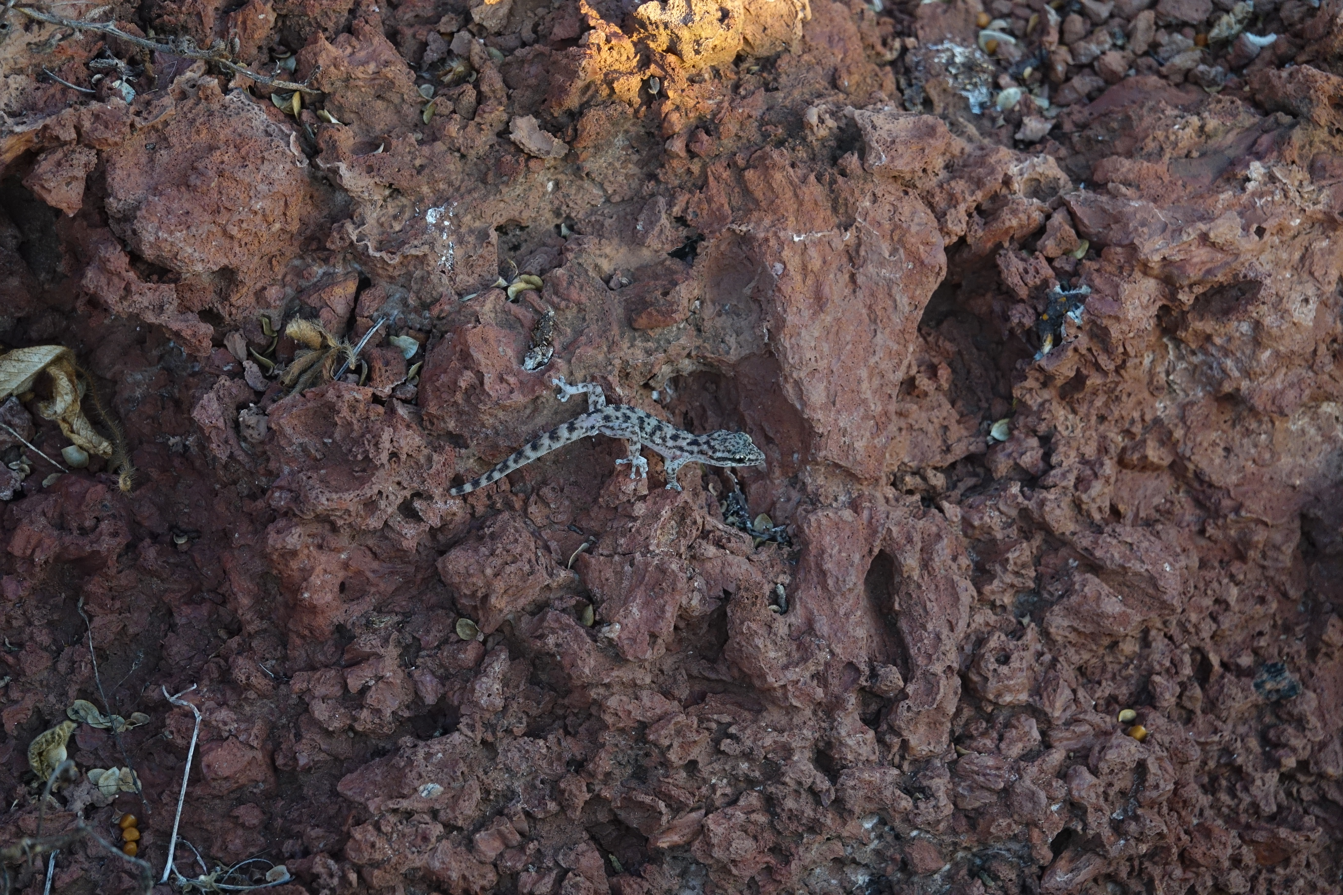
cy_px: 448
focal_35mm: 361
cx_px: 672
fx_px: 13466
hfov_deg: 5.7
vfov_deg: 3.8
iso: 800
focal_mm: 132.24
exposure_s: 1/250
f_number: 4
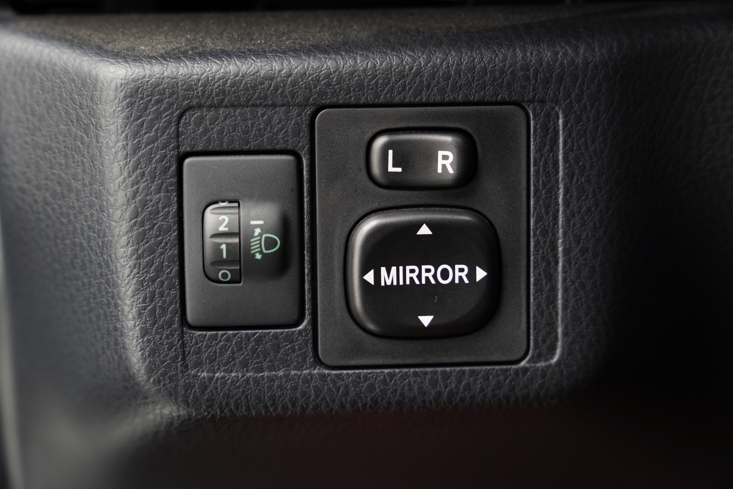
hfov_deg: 26.5
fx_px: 1558
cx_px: 366
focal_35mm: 76
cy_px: 244
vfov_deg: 17.8
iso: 160
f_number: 2.8
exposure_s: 1/13
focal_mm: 51
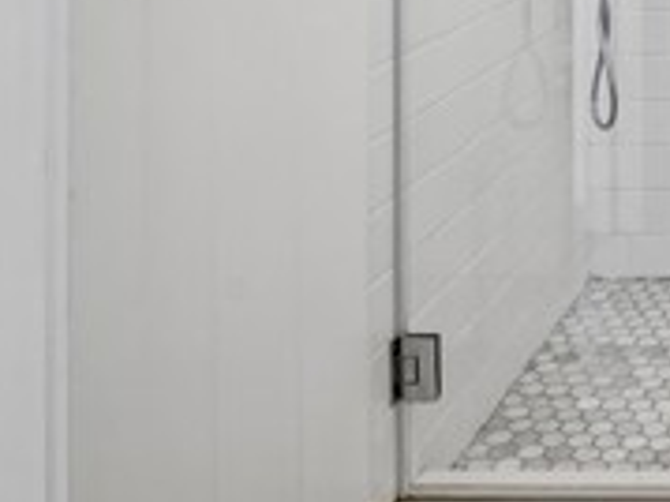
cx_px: 962
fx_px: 1064
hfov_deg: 26.8
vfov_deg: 23.3
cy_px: -161
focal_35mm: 55
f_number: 8
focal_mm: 16
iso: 400
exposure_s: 1/30
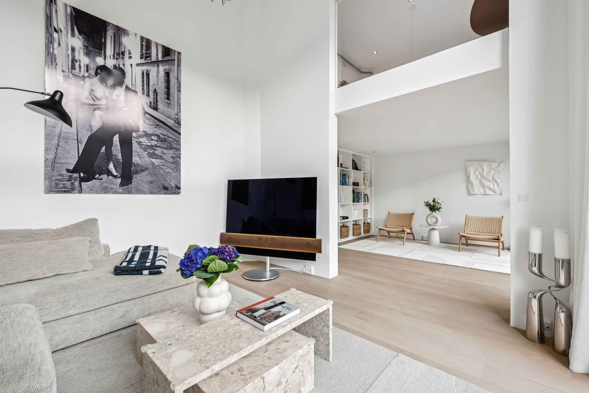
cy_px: 196
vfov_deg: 75.5
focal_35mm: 16
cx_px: 294
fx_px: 254
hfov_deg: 98.5
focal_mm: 15.5
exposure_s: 1/40
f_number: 7.1
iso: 400
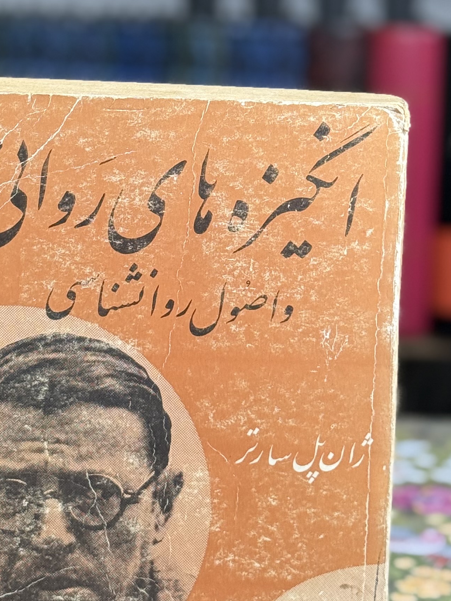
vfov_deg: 17.3
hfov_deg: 13.1
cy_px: 119
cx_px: 175
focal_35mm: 113
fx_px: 1963
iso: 125
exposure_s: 1/100
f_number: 1.78
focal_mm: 6.76
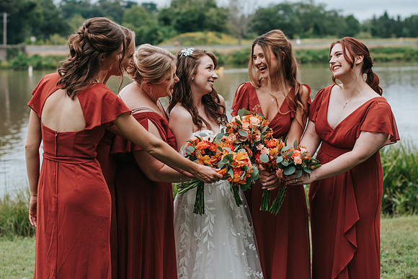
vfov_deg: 17.4
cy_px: 133
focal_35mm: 79
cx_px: 205
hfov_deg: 25.8
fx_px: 913
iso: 200
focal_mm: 50
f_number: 2.8
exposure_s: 1/1600
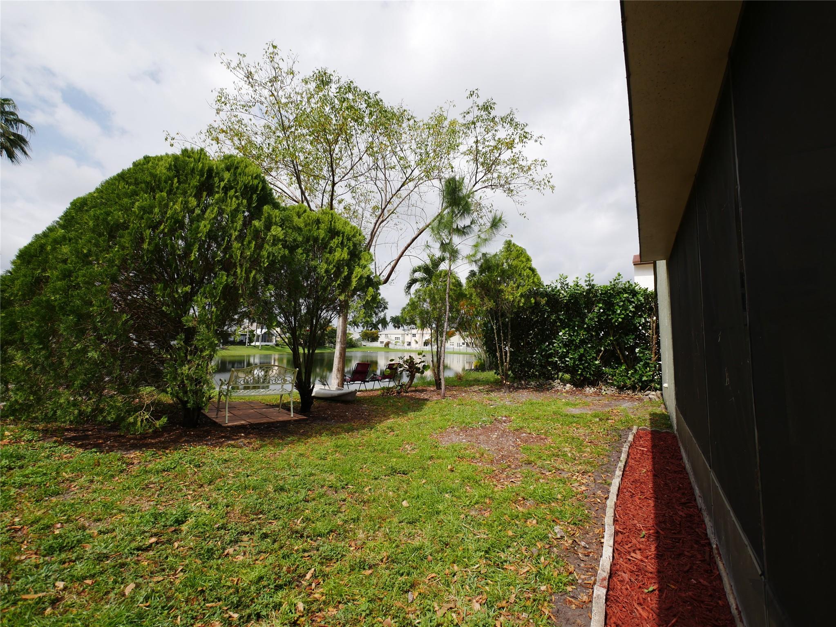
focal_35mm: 14
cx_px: 418
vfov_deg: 85.7
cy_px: 314
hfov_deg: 102.0
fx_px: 338
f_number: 4
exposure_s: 1/1600
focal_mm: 7
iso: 200
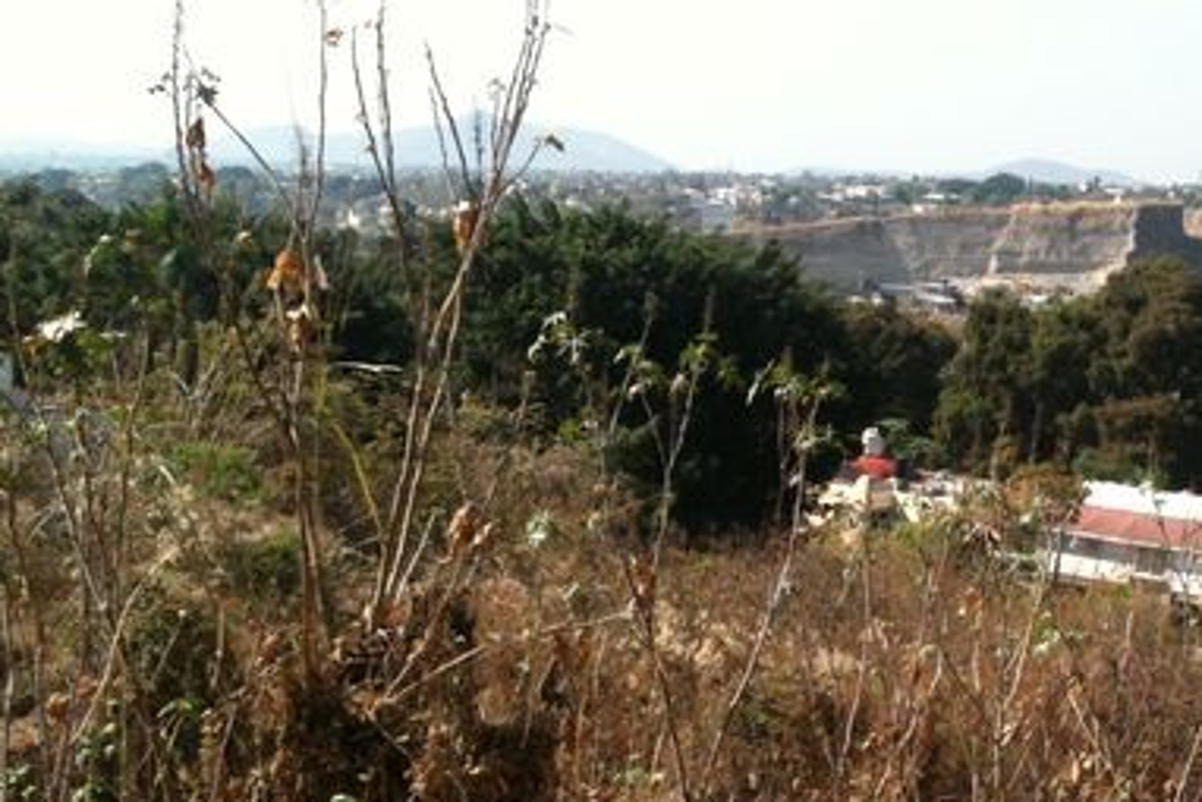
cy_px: 698
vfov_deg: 21.8
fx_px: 2037
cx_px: 931
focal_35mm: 61
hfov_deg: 32.1
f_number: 2.8
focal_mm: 3.85
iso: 64
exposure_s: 1/826
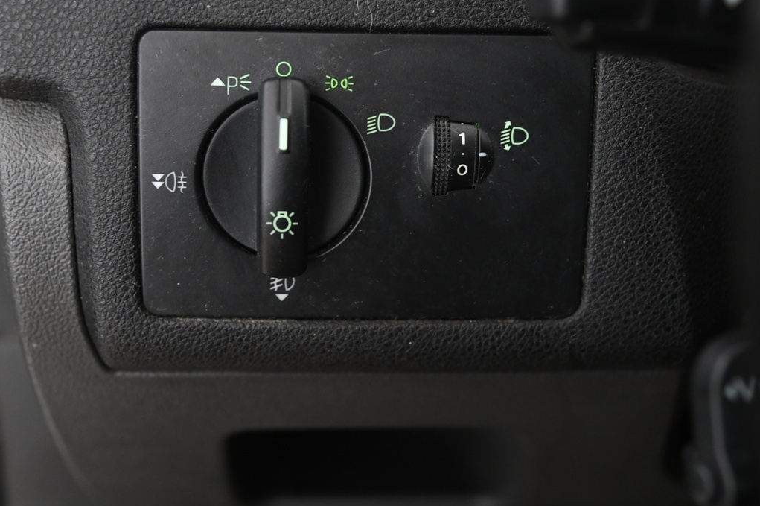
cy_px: 233
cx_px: 353
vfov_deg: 19.4
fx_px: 1477
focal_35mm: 70
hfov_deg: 28.9
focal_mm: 44
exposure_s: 1/13
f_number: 4
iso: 2000
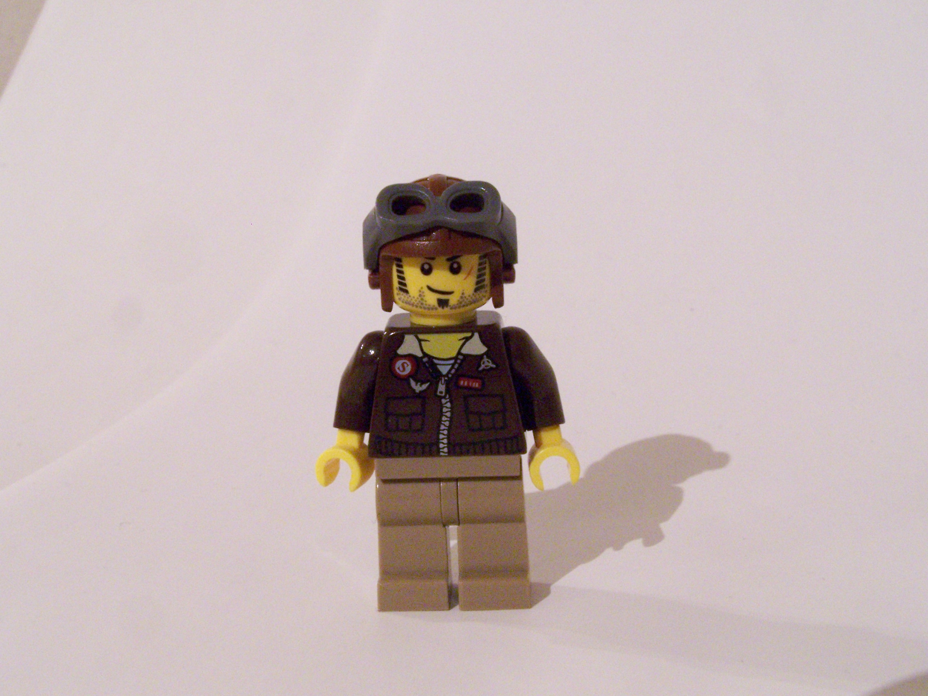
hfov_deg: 37.5
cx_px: 464
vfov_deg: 28.6
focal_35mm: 51
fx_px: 1367
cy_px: 348
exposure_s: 1/2
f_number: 8
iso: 400
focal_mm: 8.5
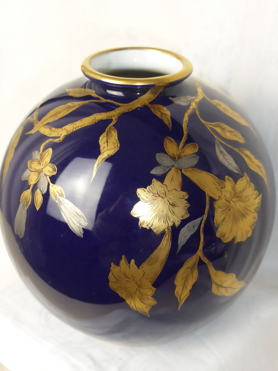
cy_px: 186
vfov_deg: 40.4
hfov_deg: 30.9
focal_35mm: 47
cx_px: 139
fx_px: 503
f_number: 4.2
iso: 500
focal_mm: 8.5
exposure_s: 1/60
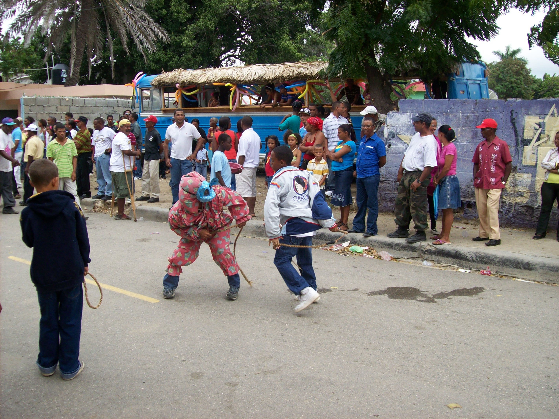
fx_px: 581
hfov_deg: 51.4
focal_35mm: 36
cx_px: 280
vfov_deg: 39.6
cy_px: 210
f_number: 2.7
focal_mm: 6
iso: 80
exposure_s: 1/331
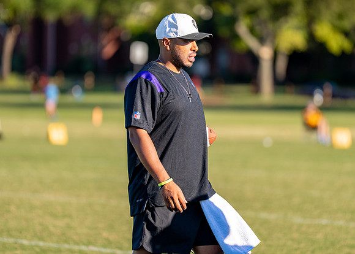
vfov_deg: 5.4
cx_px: 184
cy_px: 109
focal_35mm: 266
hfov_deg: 7.6
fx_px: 2677
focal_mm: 200
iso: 160
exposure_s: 1/2500
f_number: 2.8
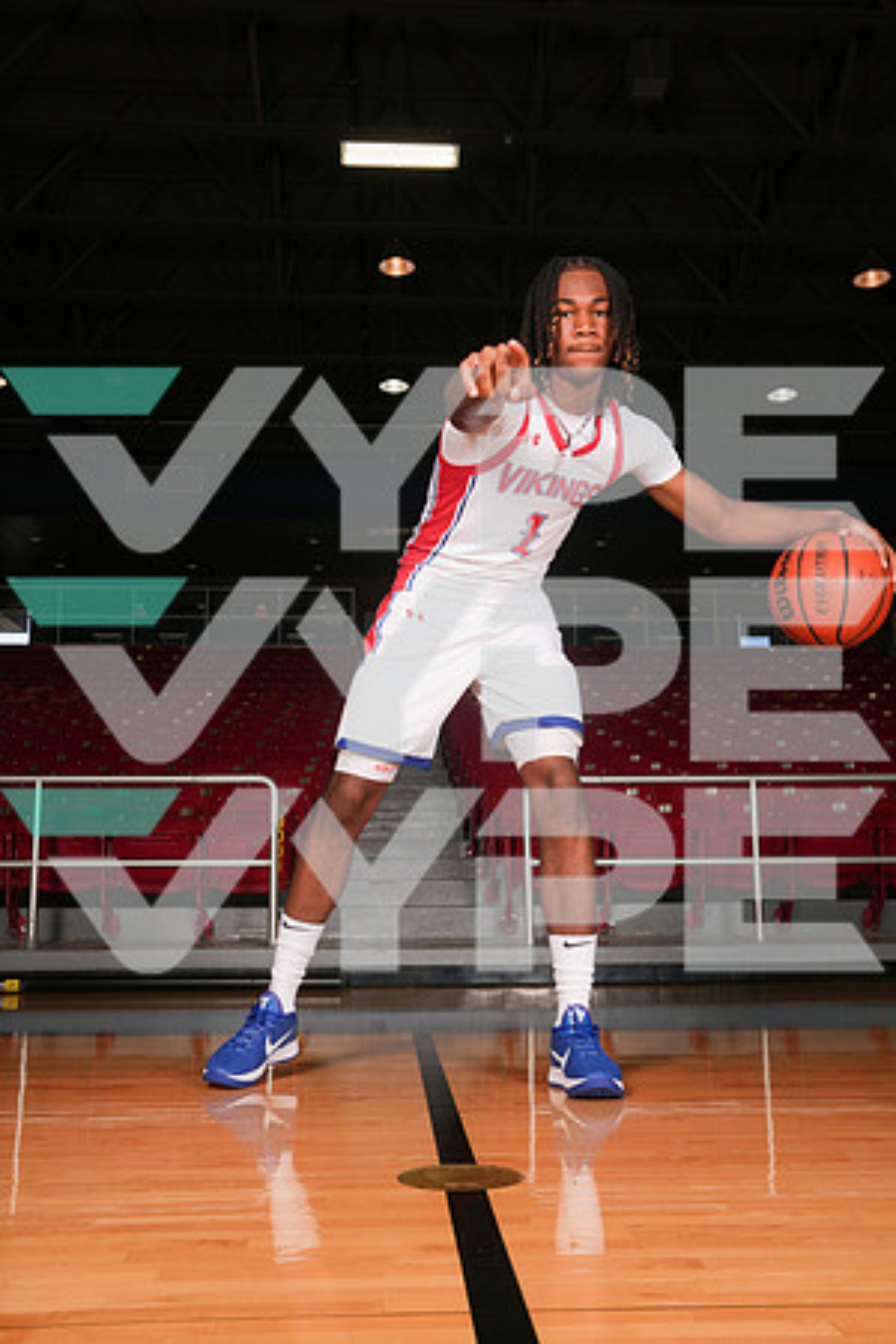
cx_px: 448
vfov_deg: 57.2
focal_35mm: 33
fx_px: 1232
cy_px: 672
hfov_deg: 40.0
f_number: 8
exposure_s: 1/200
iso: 400
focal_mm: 33
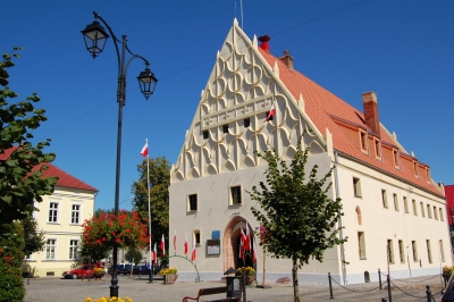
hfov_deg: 57.3
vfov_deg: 39.9
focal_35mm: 33
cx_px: 227
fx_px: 416
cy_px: 151
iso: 400
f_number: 13
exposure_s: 1/640
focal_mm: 22
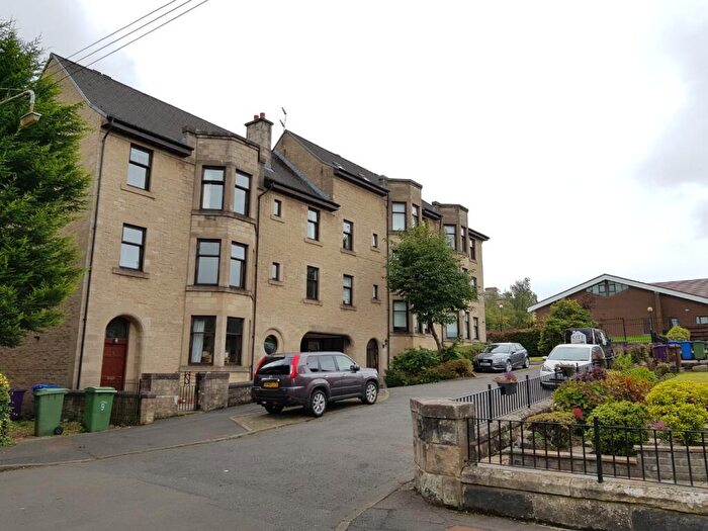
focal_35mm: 26
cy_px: 266
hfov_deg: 67.3
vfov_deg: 53.1
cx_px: 354
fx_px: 532
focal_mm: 4.2
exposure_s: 1/722
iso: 40
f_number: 1.7
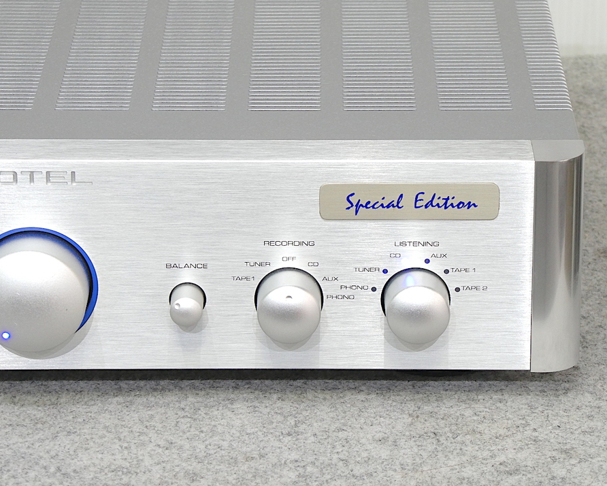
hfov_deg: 11.5
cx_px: 281
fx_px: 3019
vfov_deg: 9.2
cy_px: 244
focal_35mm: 168
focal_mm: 28.7
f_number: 5.5
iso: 200
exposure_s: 1/8
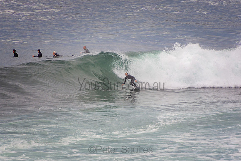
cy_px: 80
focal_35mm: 600
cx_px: 120
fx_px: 4017
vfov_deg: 2.3
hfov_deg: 3.4
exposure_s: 1/800
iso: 560
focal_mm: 400
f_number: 5.6
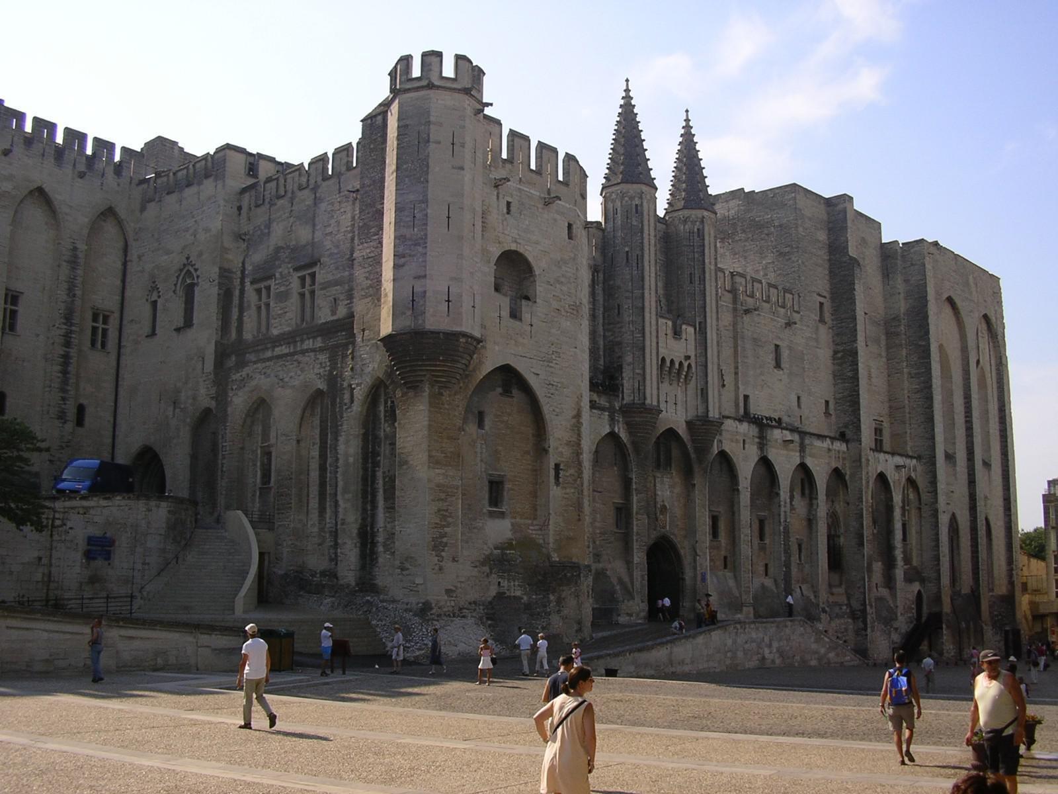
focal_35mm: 38
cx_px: 529
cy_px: 397
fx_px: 1161
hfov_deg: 49.0
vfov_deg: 37.7
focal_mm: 5.8
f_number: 4.1
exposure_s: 1/500
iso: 50
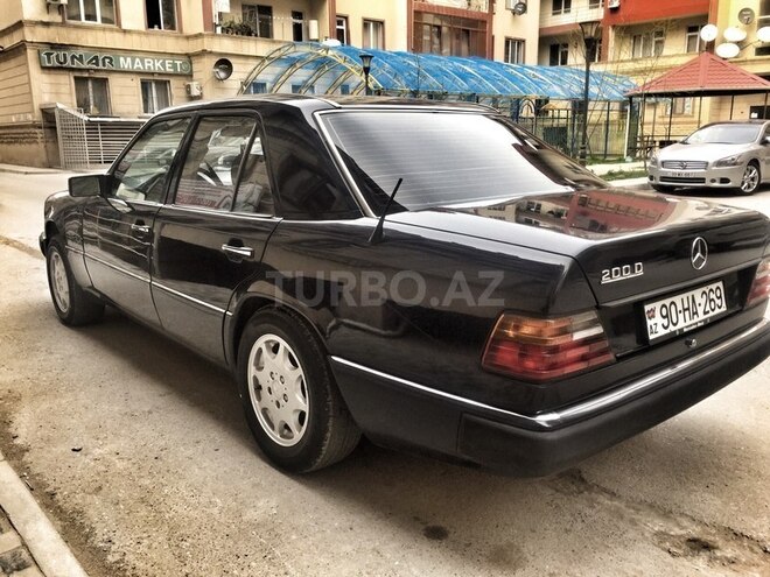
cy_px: 288
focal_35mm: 29
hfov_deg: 61.7
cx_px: 385
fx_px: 645
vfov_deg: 48.2
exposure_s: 1/255
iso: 32
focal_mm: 4.15
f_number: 2.2
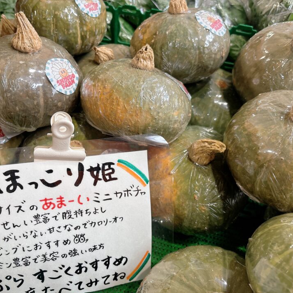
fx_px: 297
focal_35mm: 31
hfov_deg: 52.4
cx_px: 131
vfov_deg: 52.5
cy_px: 148
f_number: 1.6
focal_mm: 5.96
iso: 125
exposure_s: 1/120
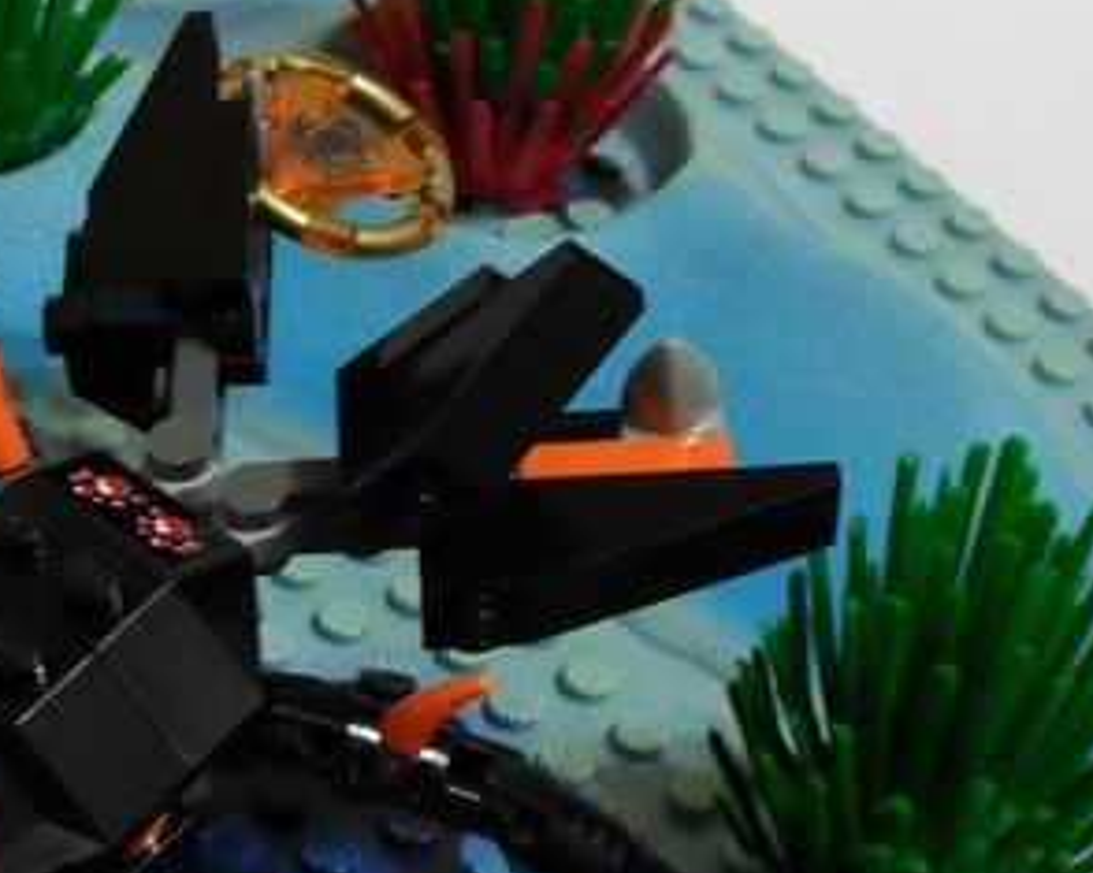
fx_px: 3007
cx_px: 361
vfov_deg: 16.5
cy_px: 264
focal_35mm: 93
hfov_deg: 20.5
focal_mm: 6.2
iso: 200
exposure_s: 1/15
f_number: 2.8
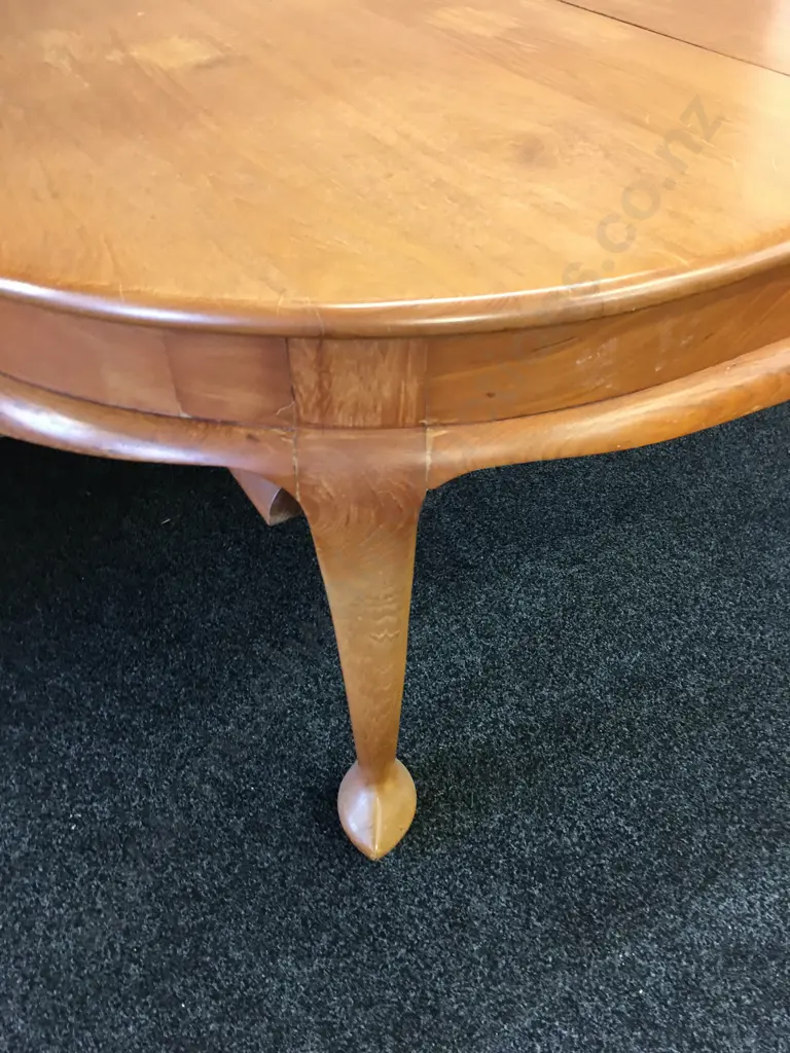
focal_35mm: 29
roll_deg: -0.5
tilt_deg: -41.4
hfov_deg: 48.2
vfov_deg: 61.7
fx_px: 882
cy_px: 526
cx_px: 395
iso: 100
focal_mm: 4.15
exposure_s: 1/10
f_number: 2.2
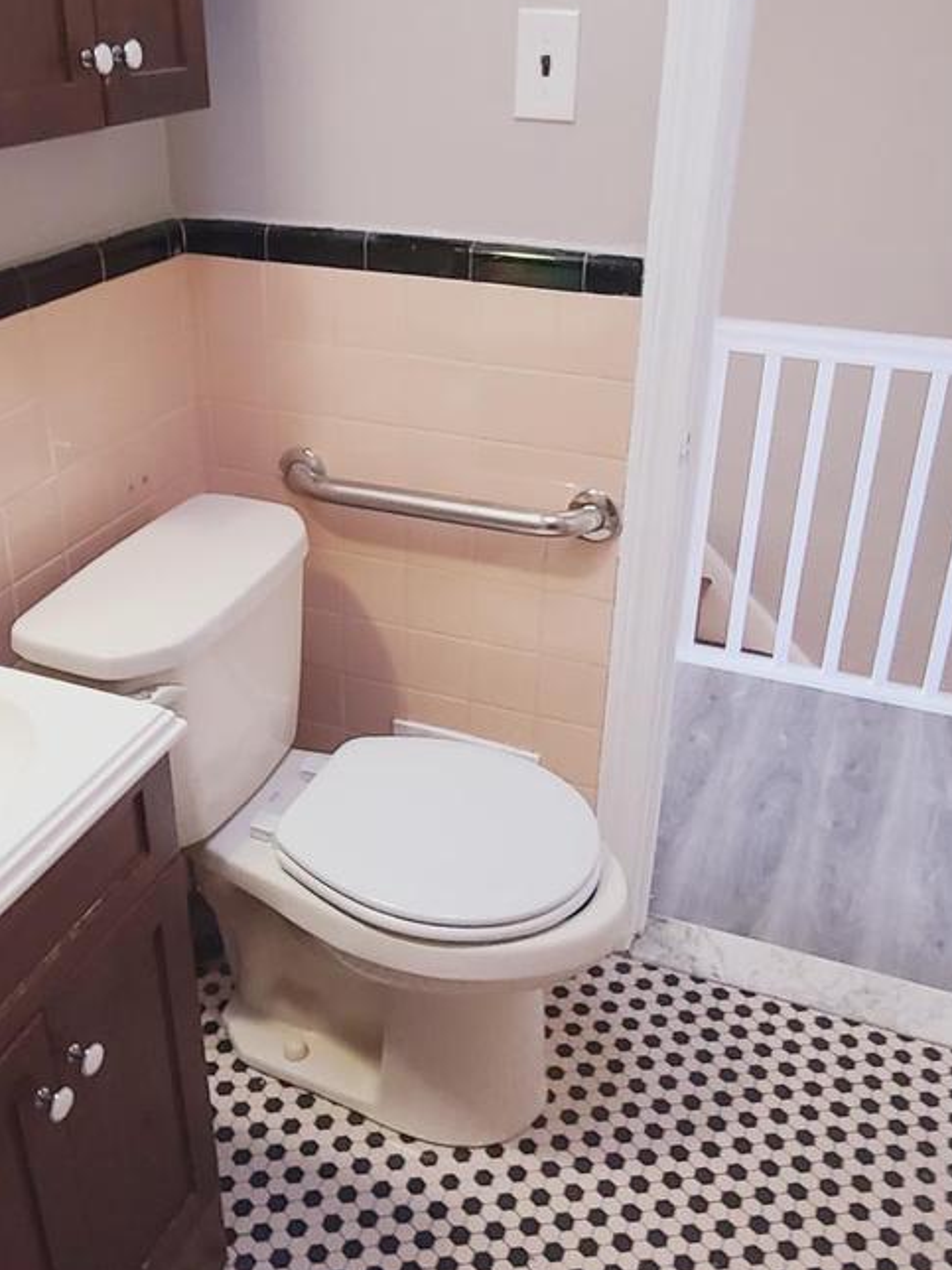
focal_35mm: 31
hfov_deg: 45.4
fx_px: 1137
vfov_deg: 58.3
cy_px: 600
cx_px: 440
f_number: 2.2
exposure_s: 1/39
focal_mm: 2.2
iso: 320
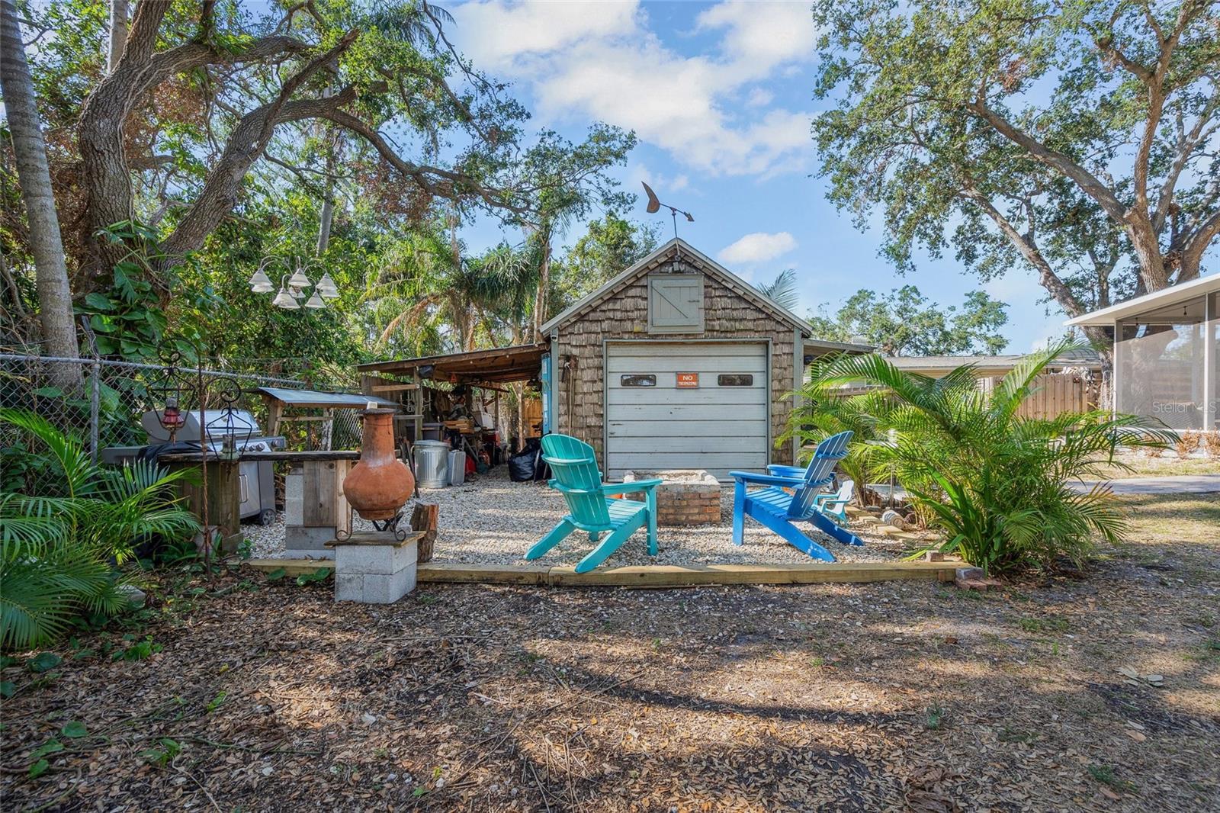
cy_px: 406
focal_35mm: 16
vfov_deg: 73.7
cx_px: 610
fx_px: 542
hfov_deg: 96.7
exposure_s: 1/80
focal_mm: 16
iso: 100
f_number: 6.3
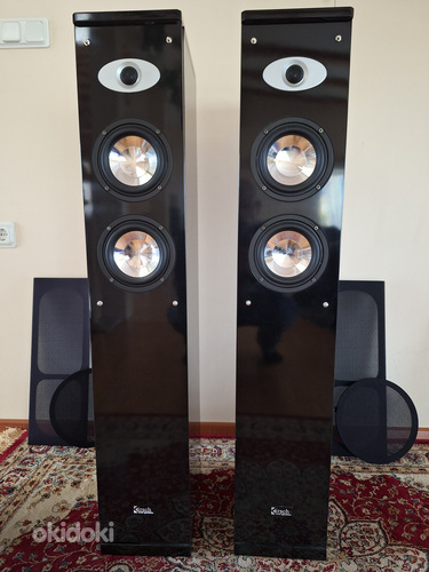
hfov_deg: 58.9
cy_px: 286
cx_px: 214
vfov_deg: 73.9
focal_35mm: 23
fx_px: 380
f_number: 1.8
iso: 250
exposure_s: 1/25
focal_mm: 5.54
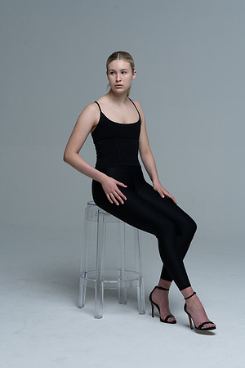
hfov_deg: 17.1
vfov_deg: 25.4
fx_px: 817
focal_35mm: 80
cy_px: 184
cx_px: 122
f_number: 9
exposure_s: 1/160
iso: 320
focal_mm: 80
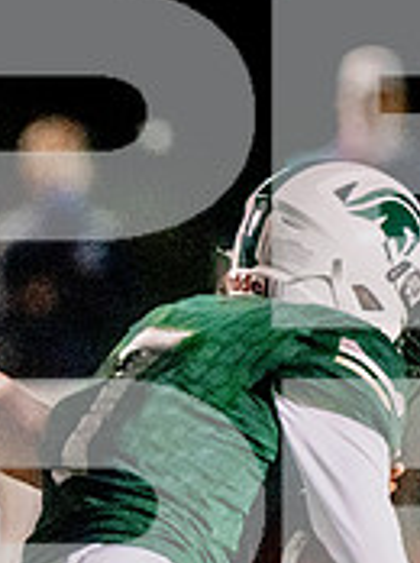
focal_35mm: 1908
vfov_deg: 1.0
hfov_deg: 0.8
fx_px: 30943
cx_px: -168
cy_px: 552
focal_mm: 594
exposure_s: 1/1600
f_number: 6.3
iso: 16000
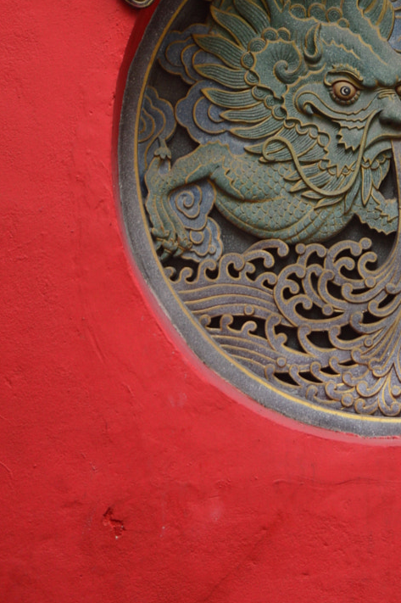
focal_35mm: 118
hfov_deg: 11.5
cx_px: 404
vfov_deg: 17.1
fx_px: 1976
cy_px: 80
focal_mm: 35
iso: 200
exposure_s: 1/100
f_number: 5
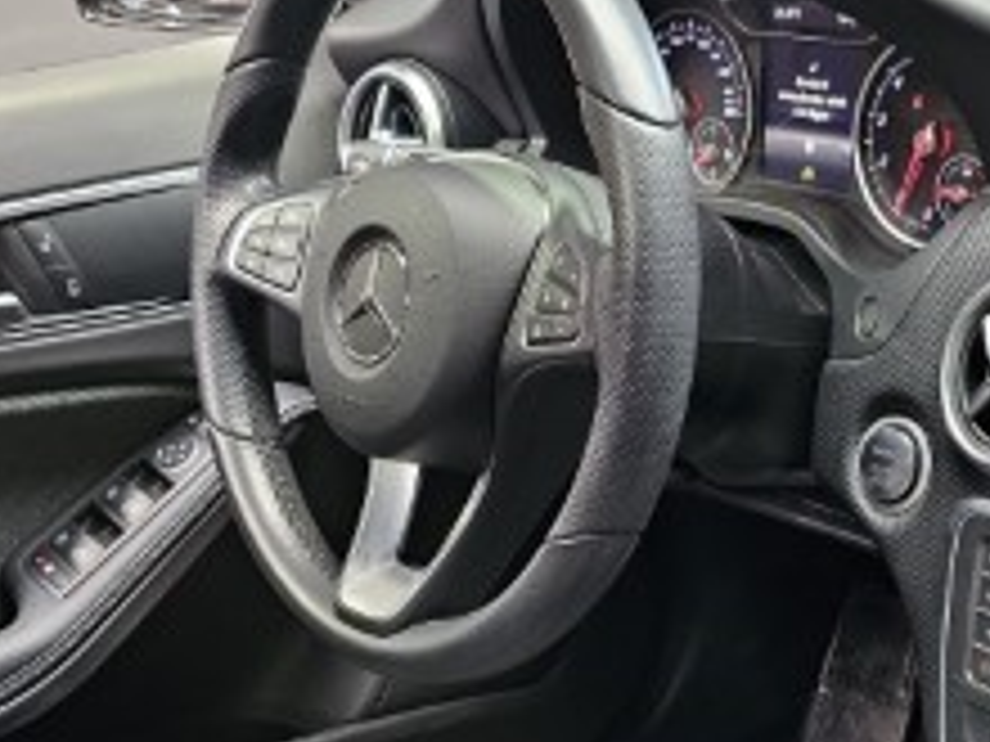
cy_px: 598
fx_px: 1916
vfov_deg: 21.6
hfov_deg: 28.5
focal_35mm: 67
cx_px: 756
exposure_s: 1/50
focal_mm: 6.3
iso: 320
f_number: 1.7
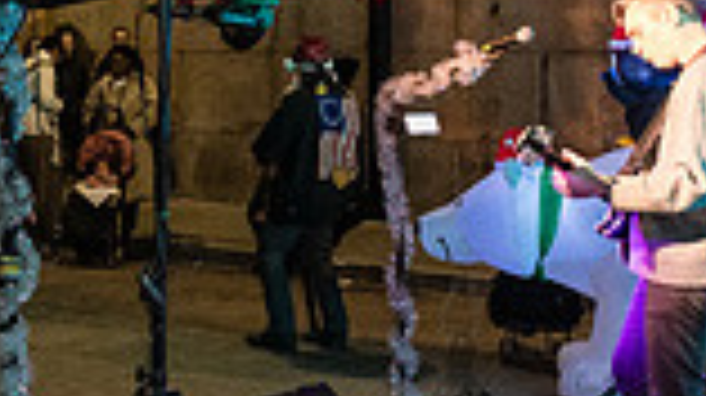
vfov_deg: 13.0
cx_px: -121
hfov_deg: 21.4
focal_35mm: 93
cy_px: 128
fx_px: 1740
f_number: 3.5
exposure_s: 1/125
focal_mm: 24
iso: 6400
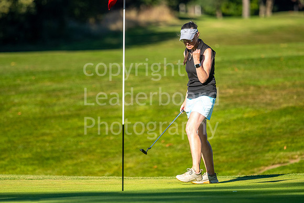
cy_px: 102
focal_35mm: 450
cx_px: 152
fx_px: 3805
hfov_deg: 4.6
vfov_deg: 3.1
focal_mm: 300
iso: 320
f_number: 4
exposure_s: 1/2000
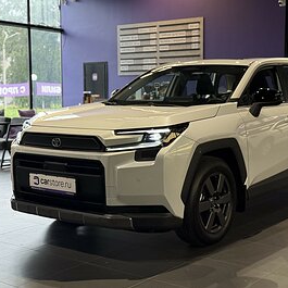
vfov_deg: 30.0
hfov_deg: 29.9
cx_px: 177
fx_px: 537
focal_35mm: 57
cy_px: 144
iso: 160
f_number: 1.78
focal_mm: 6.76
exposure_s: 1/125
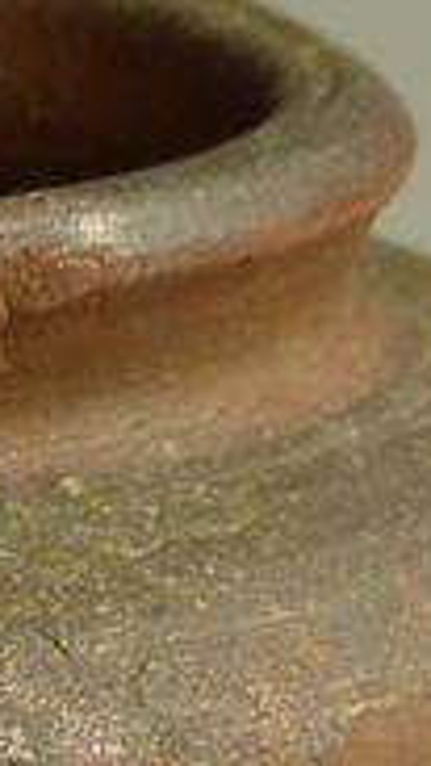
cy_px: 709
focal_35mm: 441
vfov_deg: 4.9
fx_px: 8956
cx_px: -222
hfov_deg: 2.8
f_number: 2.8
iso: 200
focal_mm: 17.8
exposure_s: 1/100
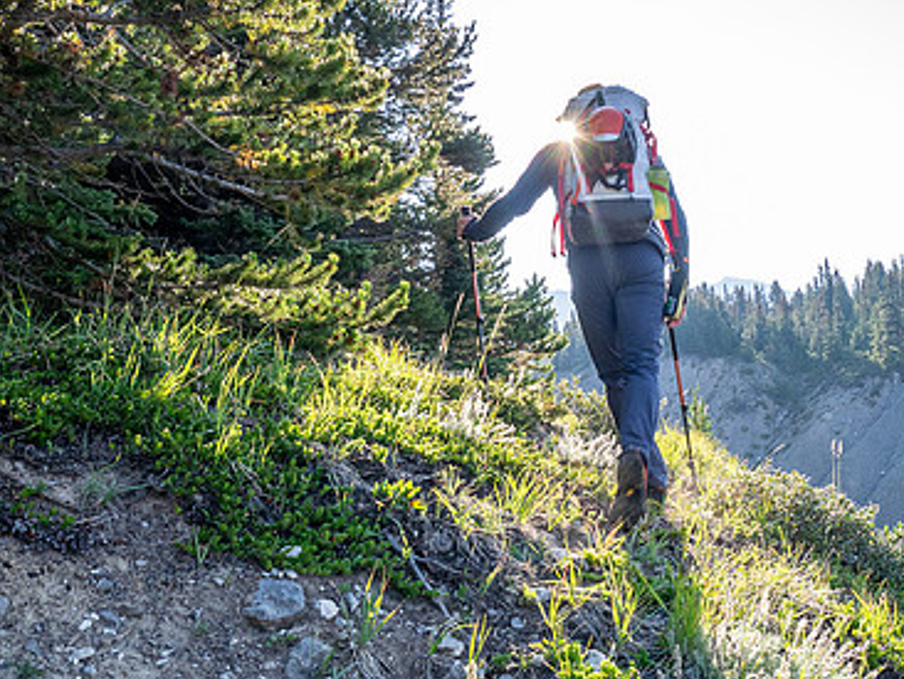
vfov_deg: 37.7
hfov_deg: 48.6
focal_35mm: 38
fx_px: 993
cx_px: 556
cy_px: 374
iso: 200
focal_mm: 12
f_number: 8
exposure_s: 1/125
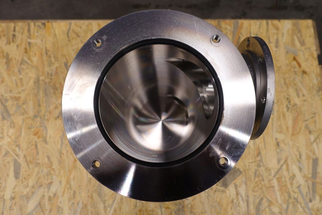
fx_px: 215
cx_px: 161
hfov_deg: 73.7
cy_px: 108
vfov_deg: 53.1
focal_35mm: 24
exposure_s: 1/40
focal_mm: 8.8
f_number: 2.8
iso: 125
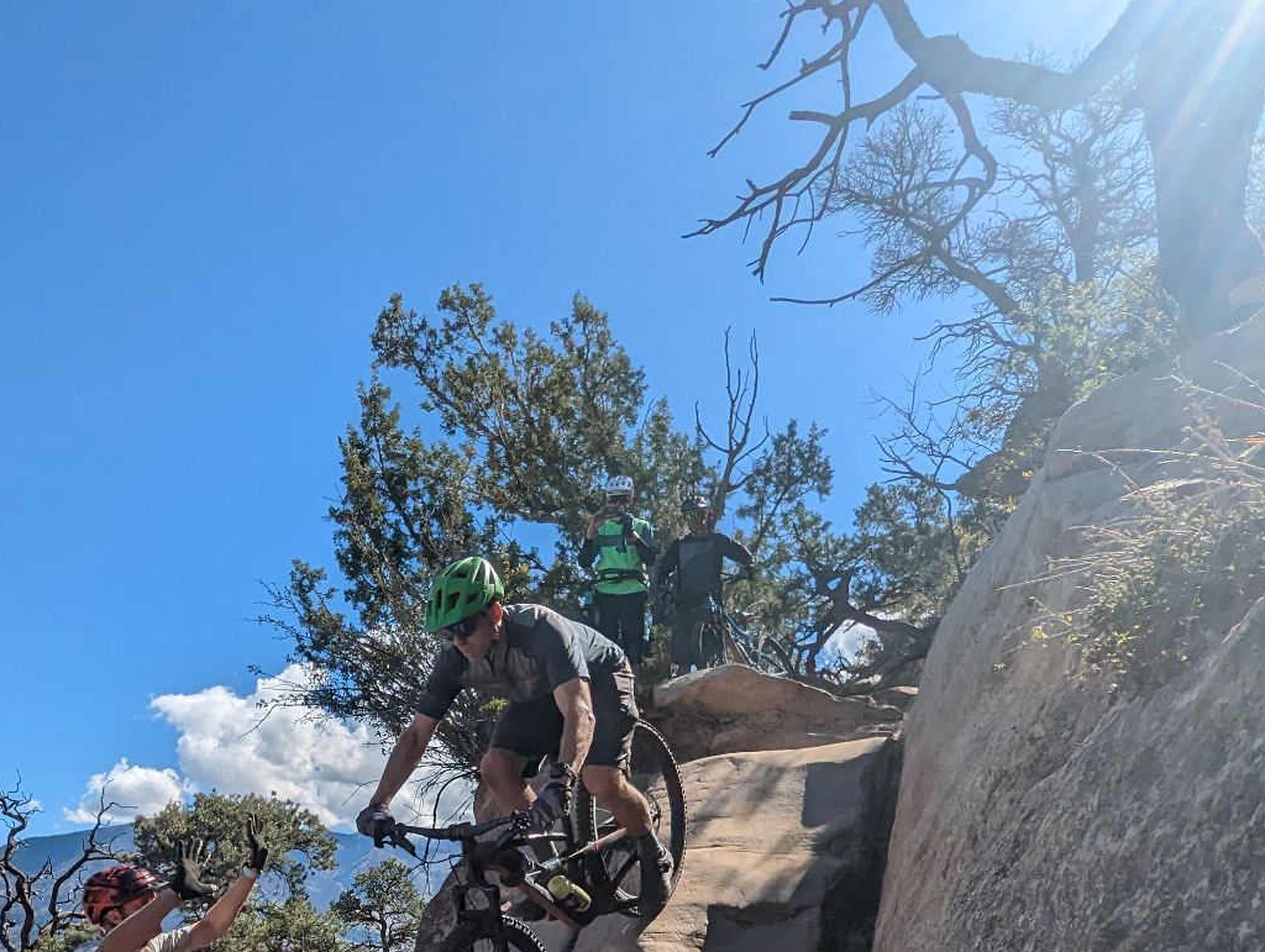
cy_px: 835
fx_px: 1171
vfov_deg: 41.2
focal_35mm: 32
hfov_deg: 55.8
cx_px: 440
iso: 49
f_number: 2.2
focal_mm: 2.35
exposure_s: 1/2268
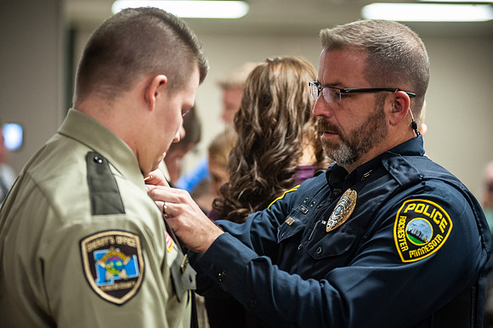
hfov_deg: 18.1
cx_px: 246
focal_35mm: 113
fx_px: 1548
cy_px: 164
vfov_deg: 12.1
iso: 3200
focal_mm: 105
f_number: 2.8
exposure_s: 1/200
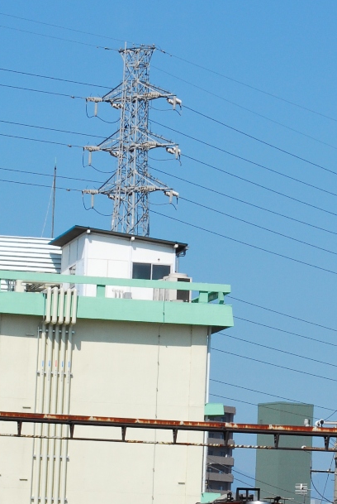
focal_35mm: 220
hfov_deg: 6.2
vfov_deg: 9.3
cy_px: 301
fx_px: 3083
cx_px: 305
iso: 200
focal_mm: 55
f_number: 10
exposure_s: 1/500
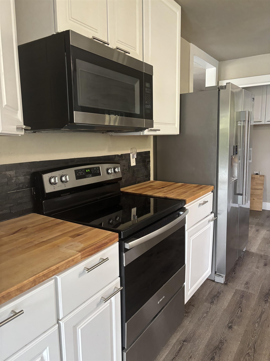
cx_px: 135
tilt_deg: -13.1
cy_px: 180
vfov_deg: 67.3
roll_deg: -1.0
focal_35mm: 26
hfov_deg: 53.1
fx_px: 270
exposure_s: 1/60
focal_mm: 5.96
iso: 320
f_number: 1.6
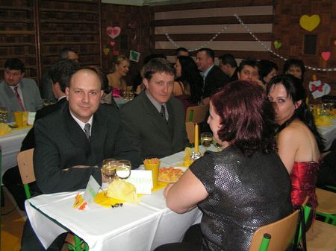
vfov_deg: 39.6
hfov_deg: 51.4
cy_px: 126
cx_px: 168
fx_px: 349
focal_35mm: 36
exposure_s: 1/40
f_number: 3.2
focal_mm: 6
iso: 160
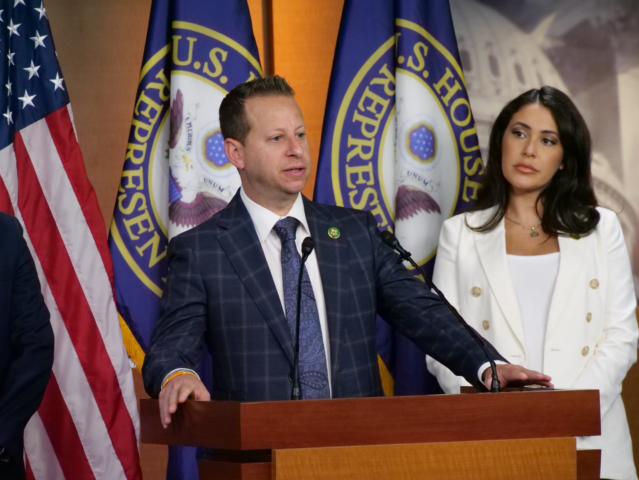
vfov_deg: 5.3
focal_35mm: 280
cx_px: 320
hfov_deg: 7.1
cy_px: 240
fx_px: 5169
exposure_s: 1/100
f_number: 7.1
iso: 3200
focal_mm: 140
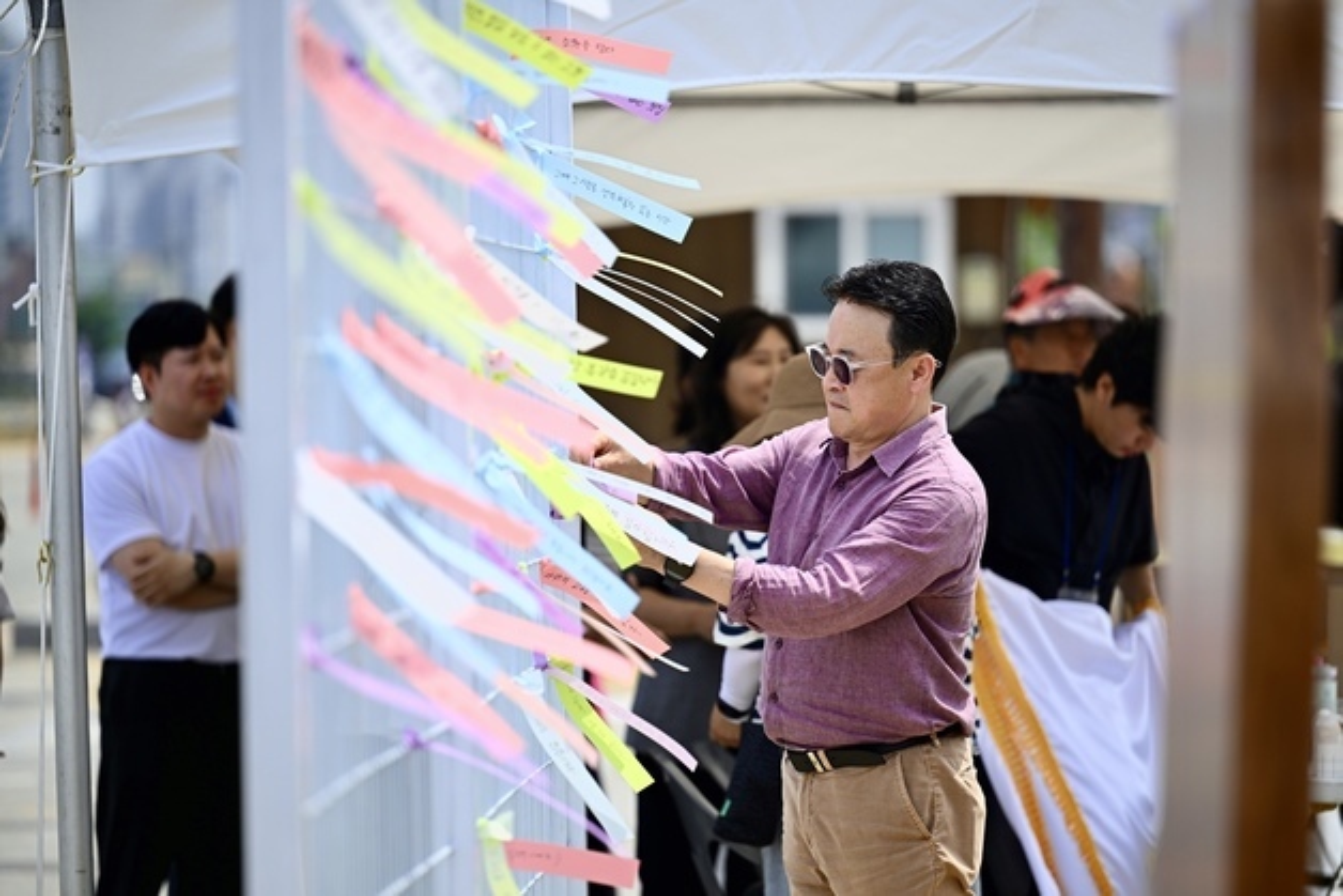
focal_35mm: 170
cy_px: 448
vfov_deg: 8.1
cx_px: 672
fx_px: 6343
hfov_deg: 12.1
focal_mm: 170
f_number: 2.8
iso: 100
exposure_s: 1/1600
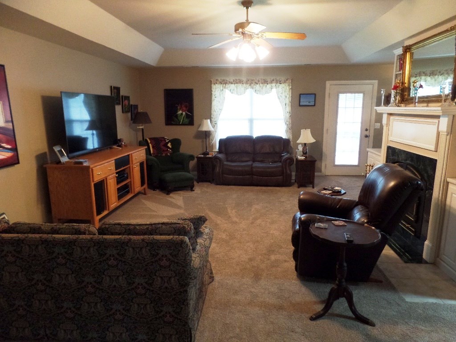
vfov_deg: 58.9
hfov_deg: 73.9
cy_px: 171
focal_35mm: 23
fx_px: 303
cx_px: 228
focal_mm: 4.1
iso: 400
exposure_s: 1/20
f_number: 2.8
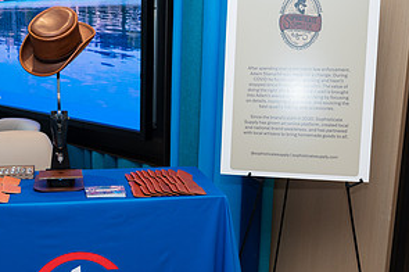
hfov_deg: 38.1
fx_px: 590
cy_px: 161
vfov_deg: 25.9
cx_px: 161
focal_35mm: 52
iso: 400
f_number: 3.2
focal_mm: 25.5
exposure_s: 1/160
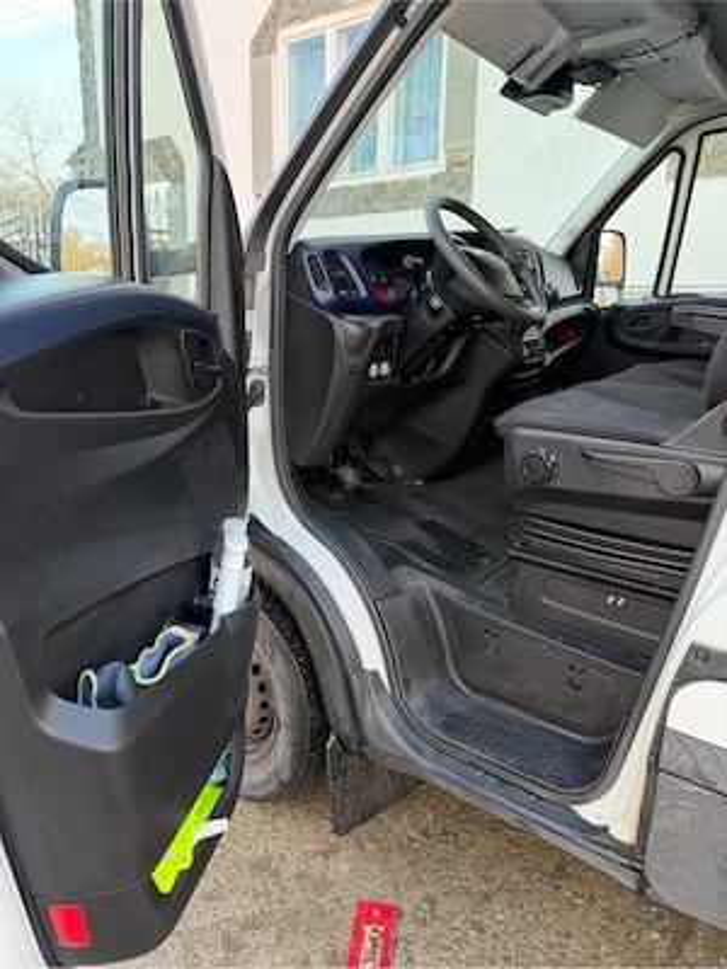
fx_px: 672
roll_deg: -0.9
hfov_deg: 56.8
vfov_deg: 71.6
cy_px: 484
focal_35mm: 24
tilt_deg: -13.1
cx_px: 364
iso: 80
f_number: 1.78
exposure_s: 1/228
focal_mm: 6.76
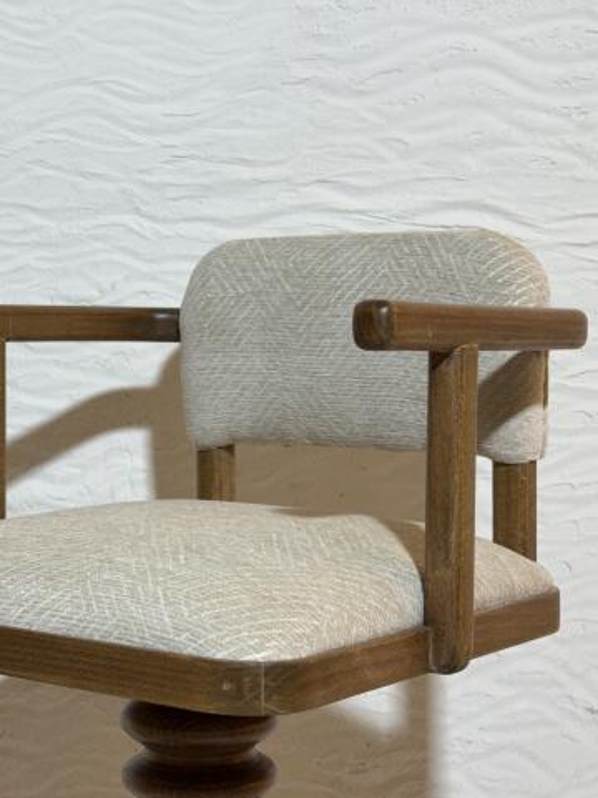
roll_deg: -0.4
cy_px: 394
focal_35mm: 70
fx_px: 1612
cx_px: 210
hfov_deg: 21.0
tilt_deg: -2.2
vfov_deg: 27.8
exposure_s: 1/100
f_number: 1.78
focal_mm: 6.76
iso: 80
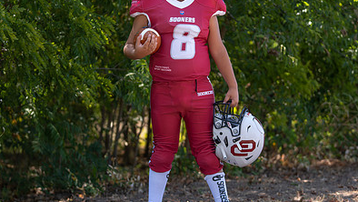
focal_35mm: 108
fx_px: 1026
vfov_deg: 11.2
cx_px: 173
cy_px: 69
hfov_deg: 19.8
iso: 80
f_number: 2.8
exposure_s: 1/320
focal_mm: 70
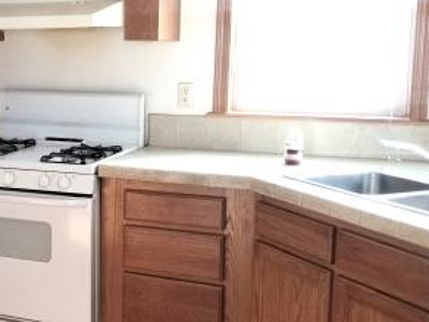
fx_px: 706
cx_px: 62
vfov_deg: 25.7
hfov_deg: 32.5
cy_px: 159
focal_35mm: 57
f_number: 1.7
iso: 50
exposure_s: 1/197
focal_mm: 4.3
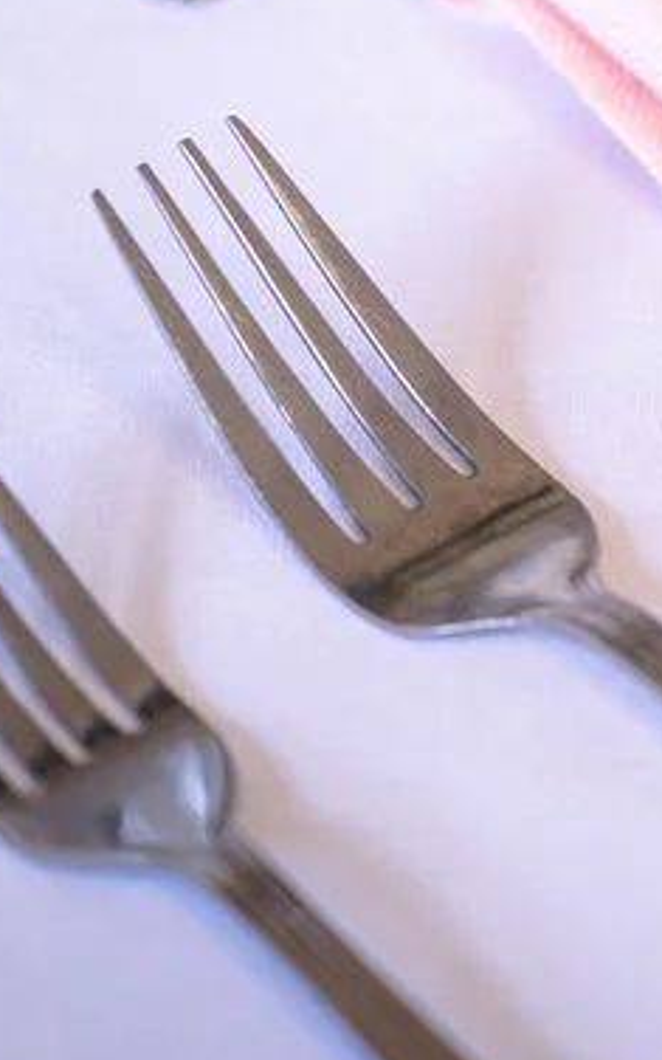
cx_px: 1310
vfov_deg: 16.6
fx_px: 3608
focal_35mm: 125
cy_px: 295
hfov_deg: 9.8
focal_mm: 45
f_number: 2.8
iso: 1000
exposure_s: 1/250
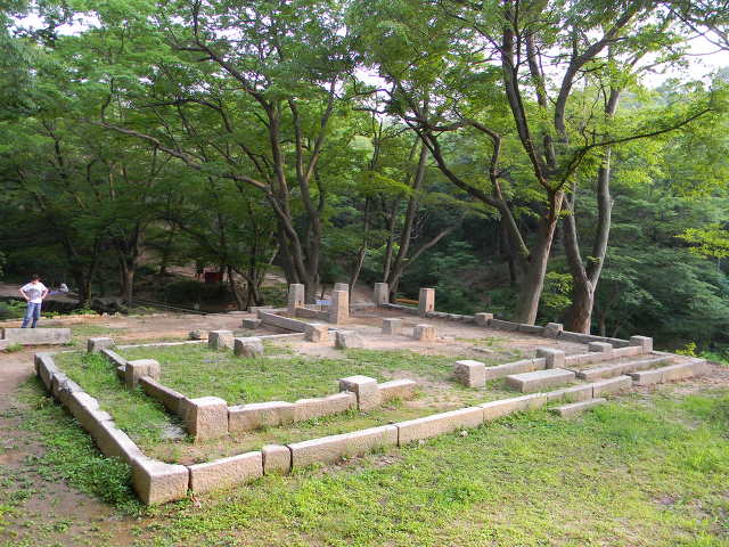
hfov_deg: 63.4
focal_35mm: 28
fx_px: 590
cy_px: 274
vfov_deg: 49.7
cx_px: 364
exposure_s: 1/43
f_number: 3.5
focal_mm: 5
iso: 80
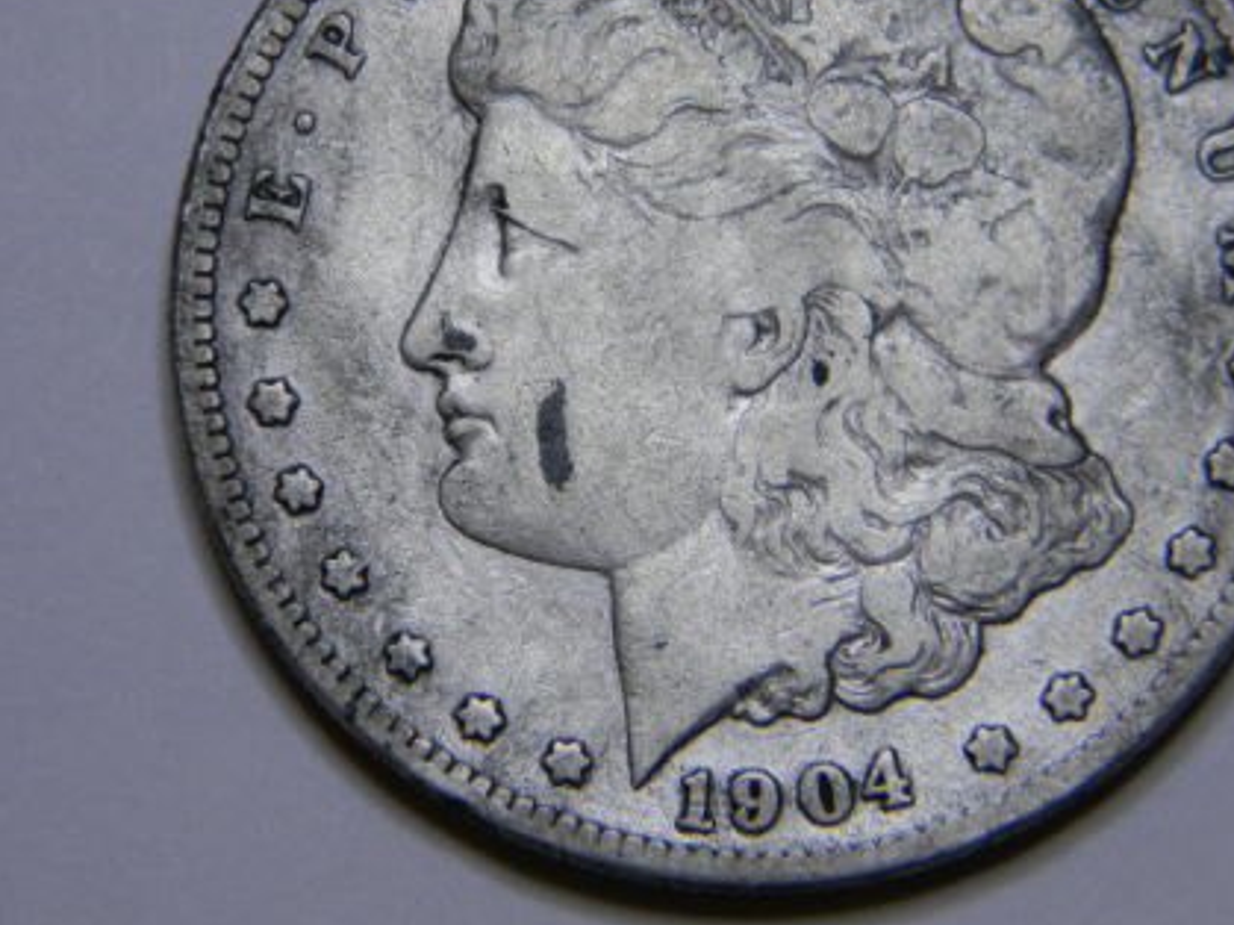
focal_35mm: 212
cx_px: 686
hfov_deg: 9.3
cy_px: 342
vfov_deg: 7.0
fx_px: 7555
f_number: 5
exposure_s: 1/30
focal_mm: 26.8
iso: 96
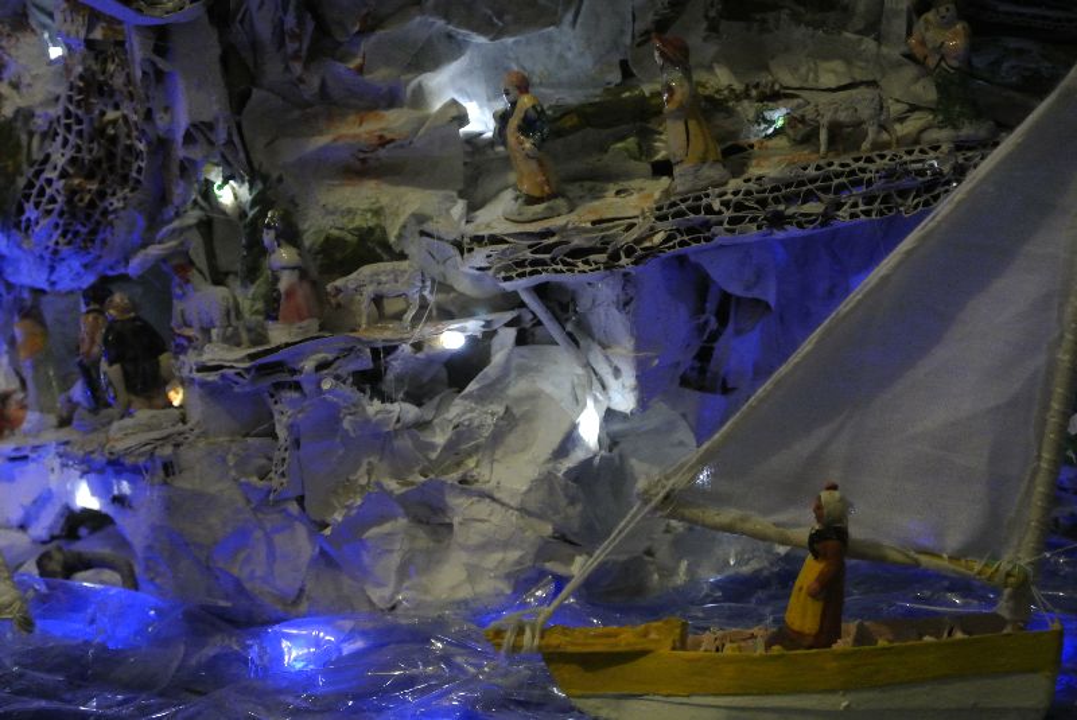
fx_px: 2425
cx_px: 538
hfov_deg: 25.0
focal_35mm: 81
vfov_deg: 16.9
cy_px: 360
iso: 1600
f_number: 5.6
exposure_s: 1/80
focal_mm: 30
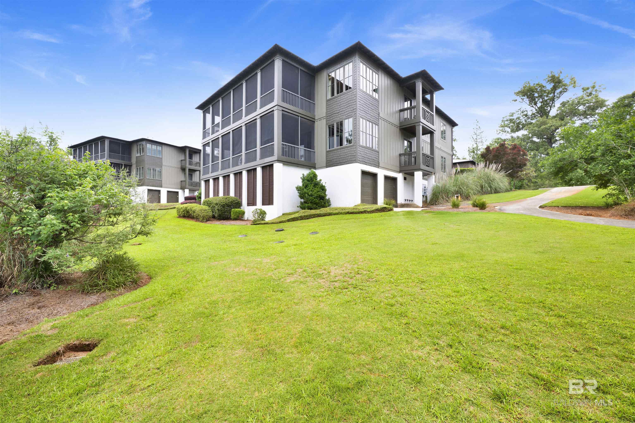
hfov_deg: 104.3
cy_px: 212
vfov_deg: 81.2
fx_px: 247
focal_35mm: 14
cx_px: 318
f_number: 11
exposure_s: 1/100
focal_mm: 14
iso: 400
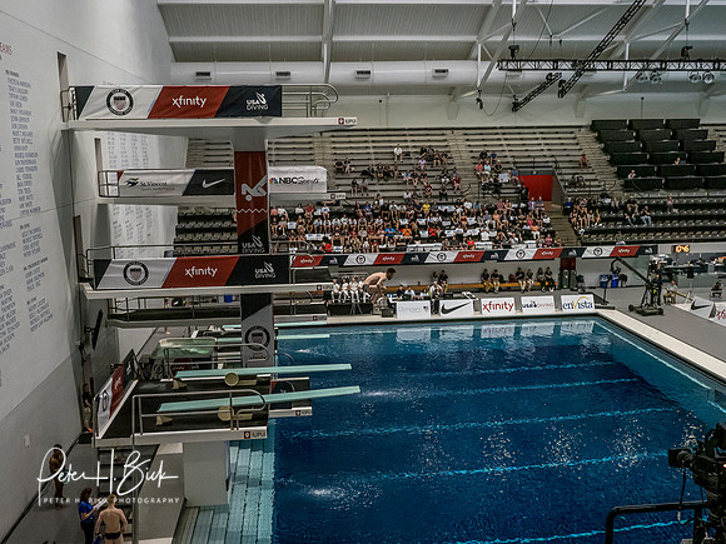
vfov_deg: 41.8
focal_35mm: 34
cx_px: 363
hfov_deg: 54.0
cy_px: 272
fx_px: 713
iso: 3200
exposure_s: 1/1600
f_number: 2.8
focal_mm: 17
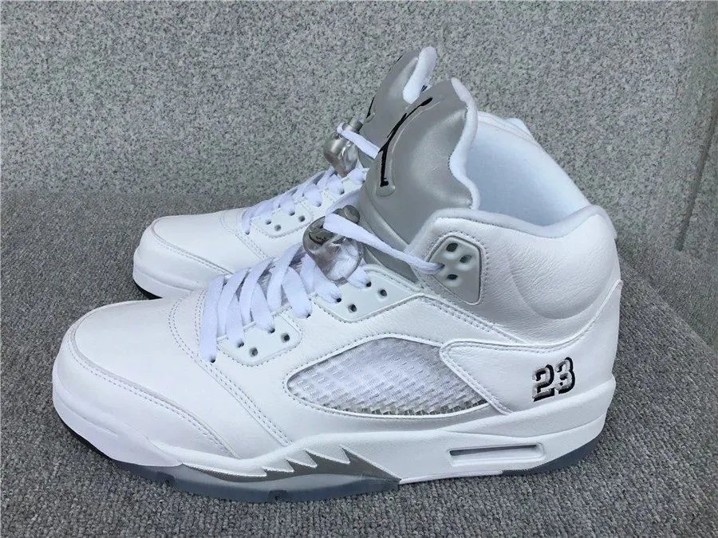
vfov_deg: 45.4
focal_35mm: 31
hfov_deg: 58.4
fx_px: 643
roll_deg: -2.8
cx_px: 359
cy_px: 269
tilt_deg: -26.0
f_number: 2.4
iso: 25
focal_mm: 3.3
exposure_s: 1/309
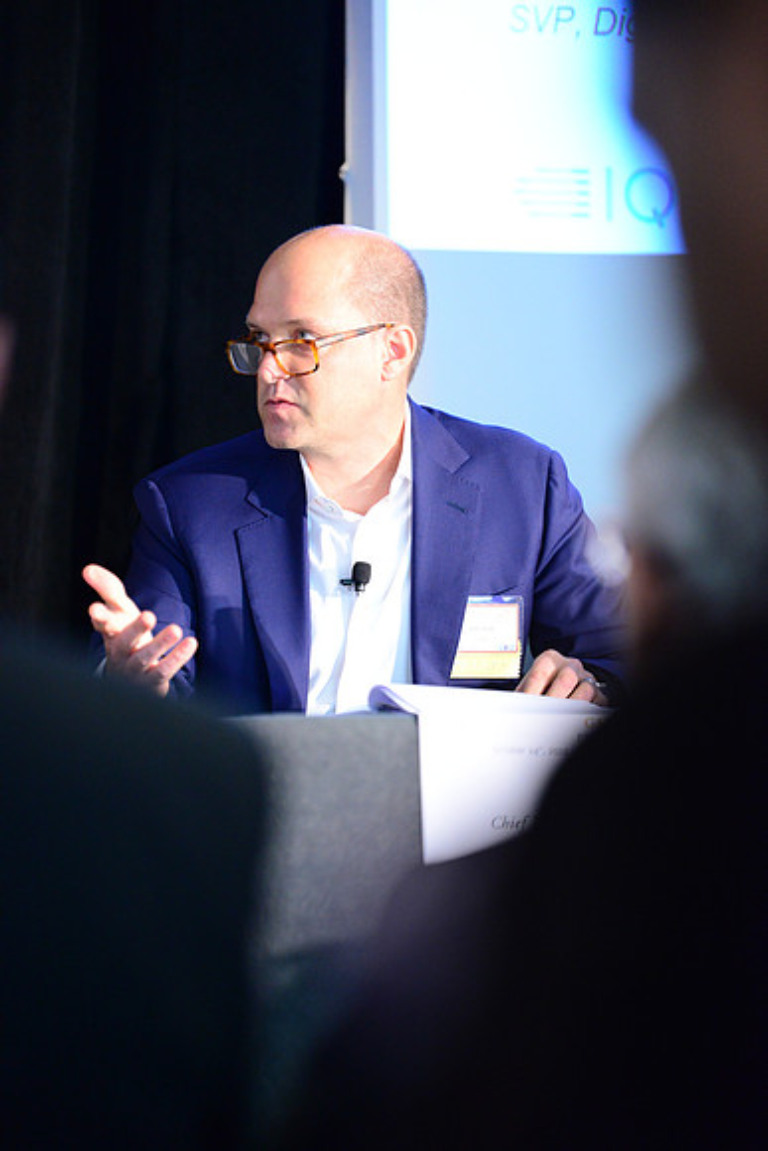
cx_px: 384
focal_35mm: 165
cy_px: 576
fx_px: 5276
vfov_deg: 12.4
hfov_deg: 8.3
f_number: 2.8
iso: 4000
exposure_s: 1/125
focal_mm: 165
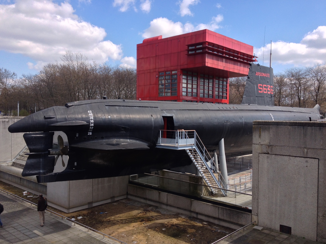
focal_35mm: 35
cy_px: 122
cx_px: 163
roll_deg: +0.0
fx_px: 330
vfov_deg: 40.7
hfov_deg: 52.6
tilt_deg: -3.6
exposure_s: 1/986
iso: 50
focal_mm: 4.28
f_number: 2.4
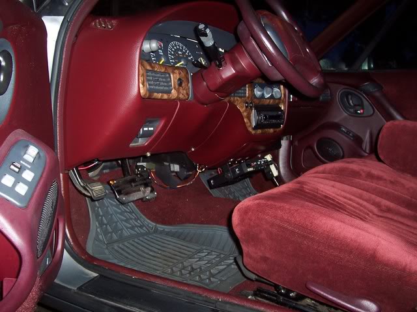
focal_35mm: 37
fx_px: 446
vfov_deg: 38.7
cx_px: 208
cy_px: 156
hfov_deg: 50.1
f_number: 2.8
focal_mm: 5.6
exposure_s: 1/60
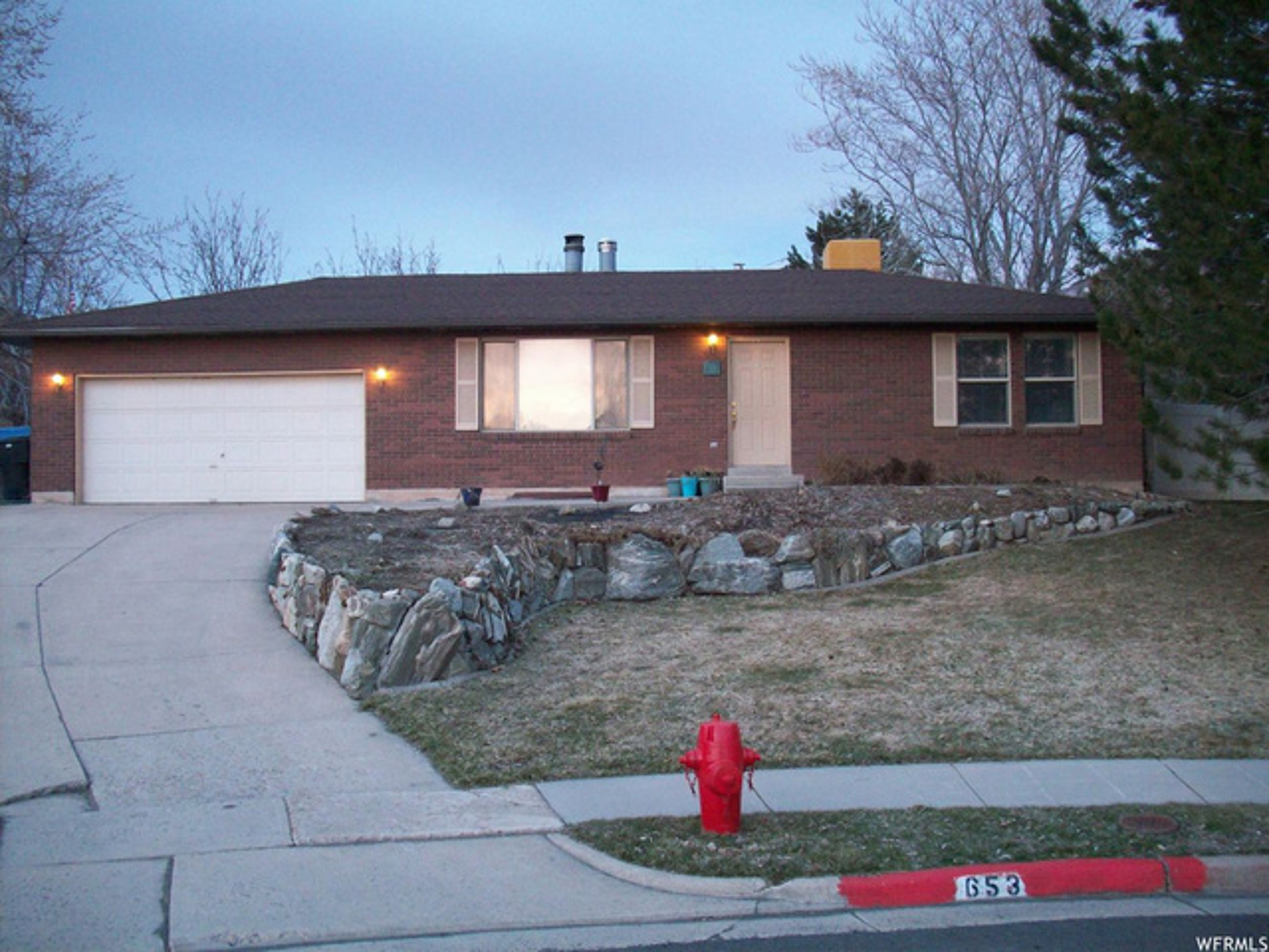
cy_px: 476
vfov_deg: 38.7
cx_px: 634
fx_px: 1356
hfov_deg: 50.1
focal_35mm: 37
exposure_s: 1/21.8
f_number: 2.8
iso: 160
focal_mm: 6.2
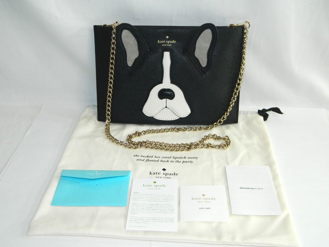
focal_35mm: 41
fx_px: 390
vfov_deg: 35.2
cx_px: 164
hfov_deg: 45.8
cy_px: 124
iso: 200
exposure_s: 1/30
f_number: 3.5
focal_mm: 7.3
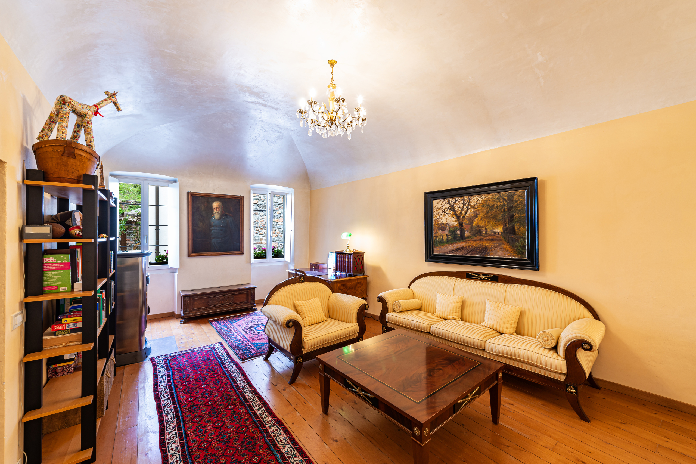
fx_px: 271
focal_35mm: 14
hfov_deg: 104.3
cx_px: 348
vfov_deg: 81.2
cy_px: 232
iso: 100
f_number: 9
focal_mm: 14
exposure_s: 1.3
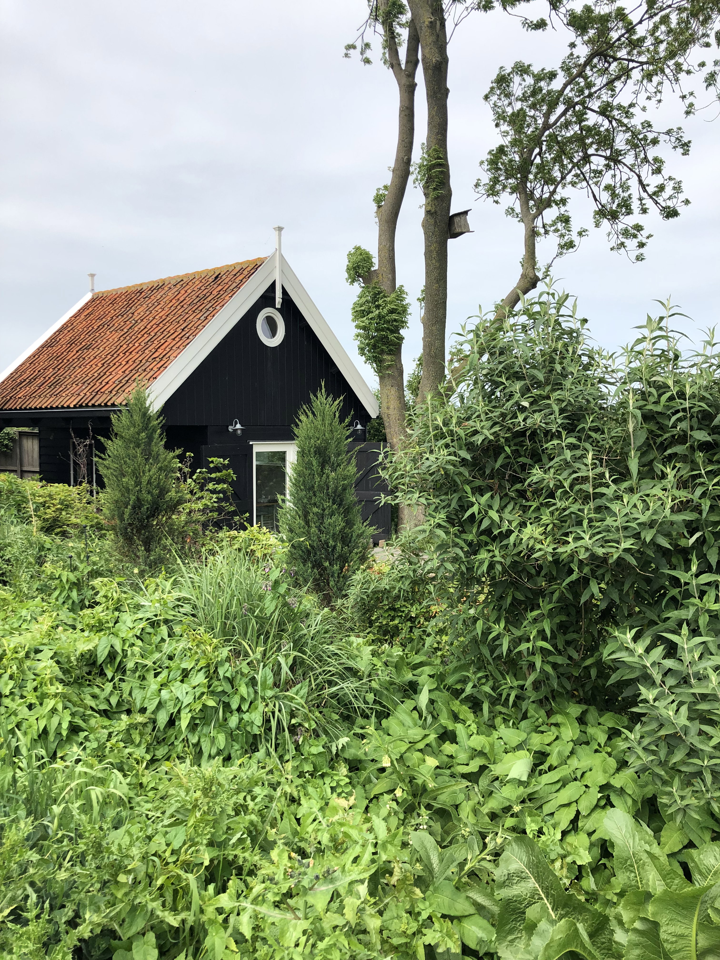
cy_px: 480
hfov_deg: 49.7
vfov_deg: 63.4
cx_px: 360
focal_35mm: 28
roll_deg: +1.3
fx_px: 777
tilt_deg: -1.9
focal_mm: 3.99
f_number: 1.8
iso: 20
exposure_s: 1/1600
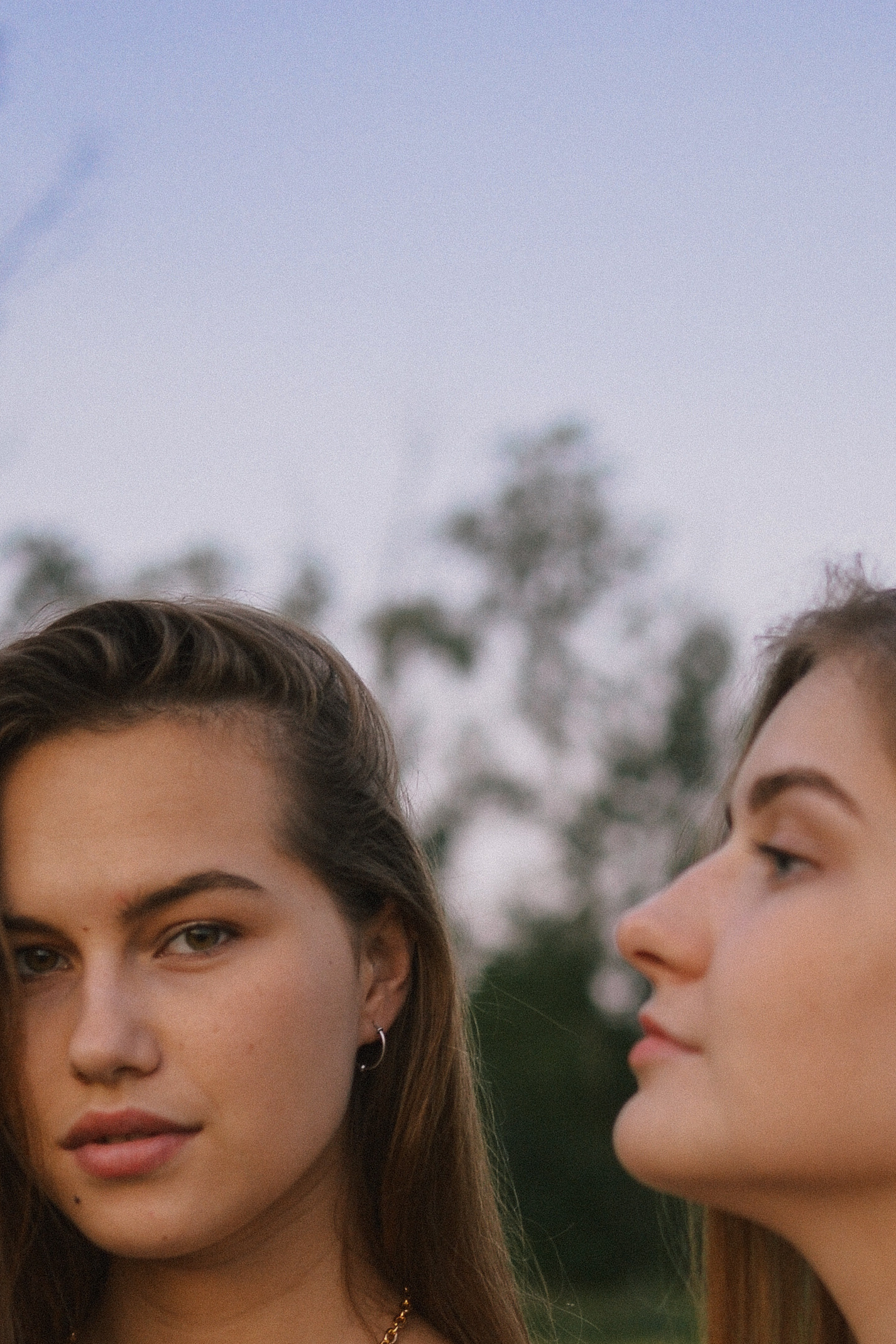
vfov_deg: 23.7
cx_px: 418
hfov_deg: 16.1
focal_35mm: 85
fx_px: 3166
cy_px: 1050
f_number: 2.2
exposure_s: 1/200
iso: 280
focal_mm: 35
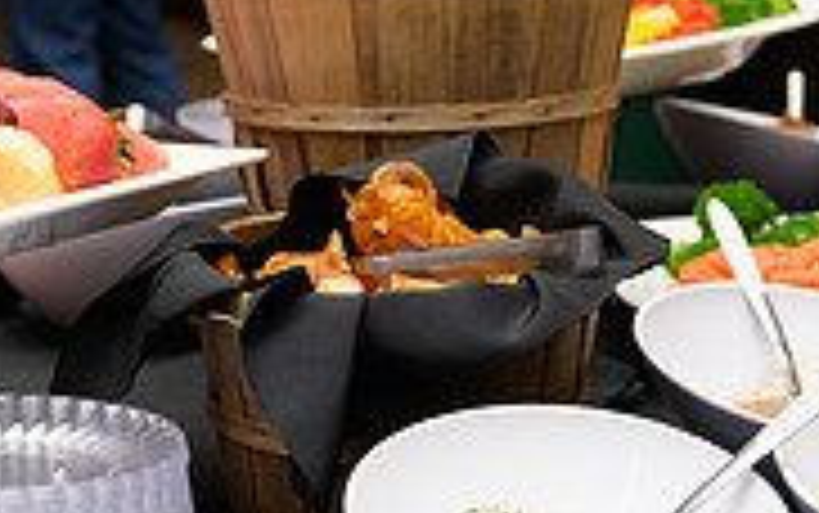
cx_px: 270
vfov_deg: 9.8
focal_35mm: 133
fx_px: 2970
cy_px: 92
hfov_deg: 15.7
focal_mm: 41
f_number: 3.5
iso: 2000
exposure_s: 1/200
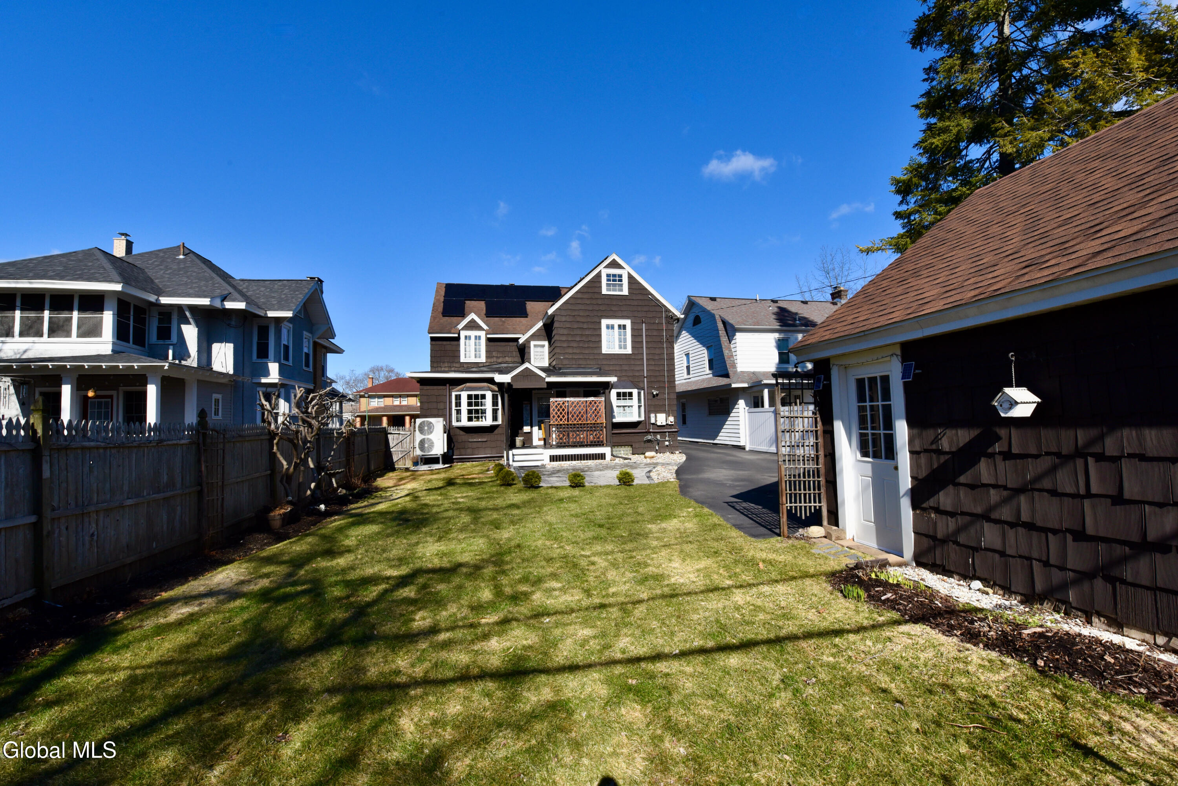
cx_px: 589
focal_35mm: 14
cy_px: 393
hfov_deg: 104.2
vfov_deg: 81.3
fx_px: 458
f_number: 14
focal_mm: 14
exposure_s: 1/800
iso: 800
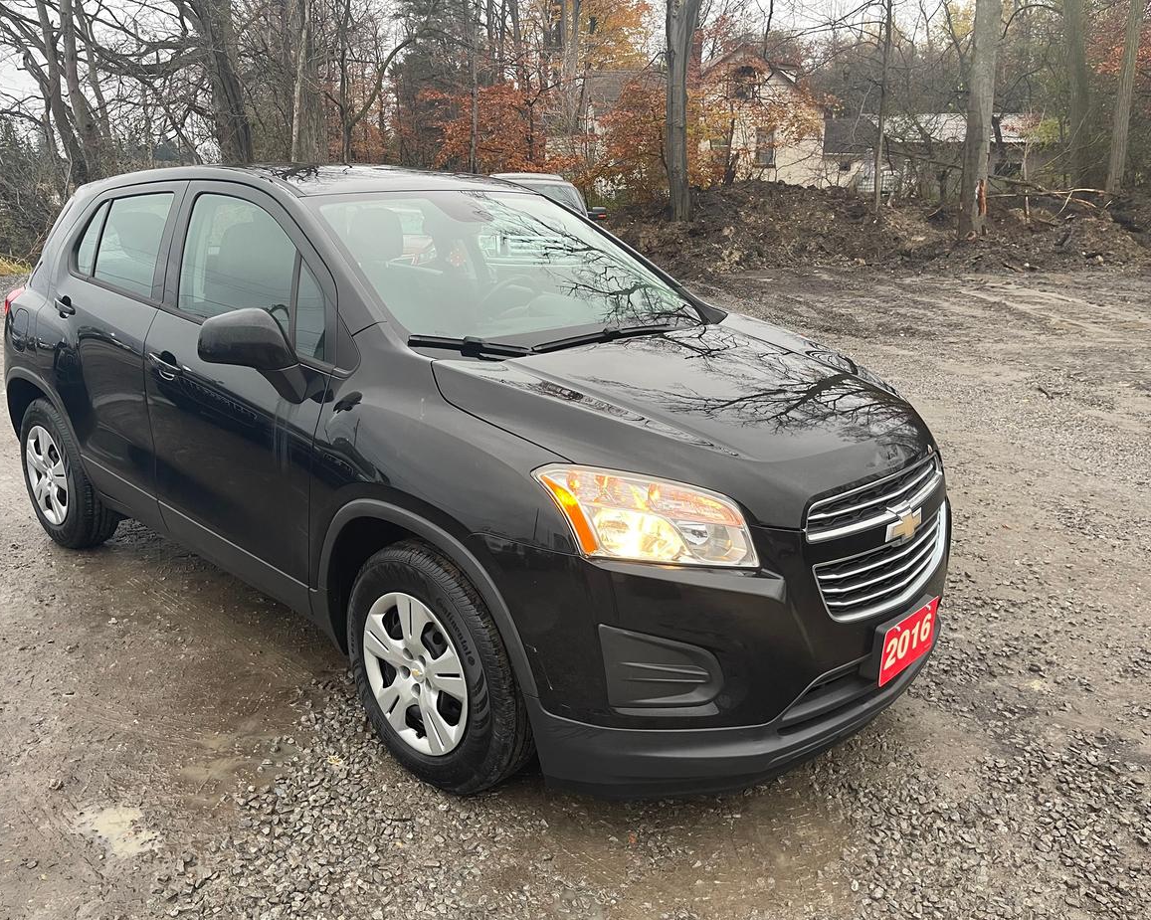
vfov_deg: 53.2
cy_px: 476
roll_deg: +0.3
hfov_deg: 64.0
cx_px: 530
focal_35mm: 27
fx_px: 920
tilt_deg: -17.6
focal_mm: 5.1
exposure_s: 1/83
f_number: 1.6
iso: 125
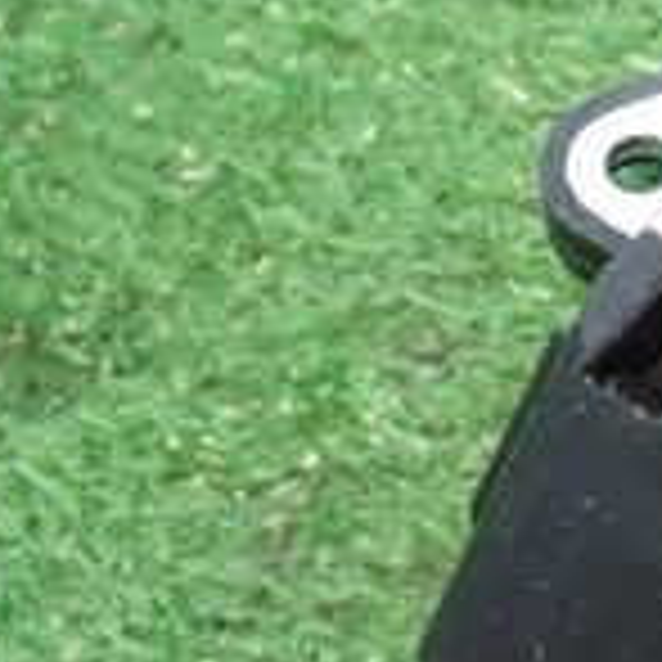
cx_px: 1072
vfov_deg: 11.7
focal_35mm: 148
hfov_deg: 11.2
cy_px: 99
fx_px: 3202
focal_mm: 7.31
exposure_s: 1/40
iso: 800
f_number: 2.8
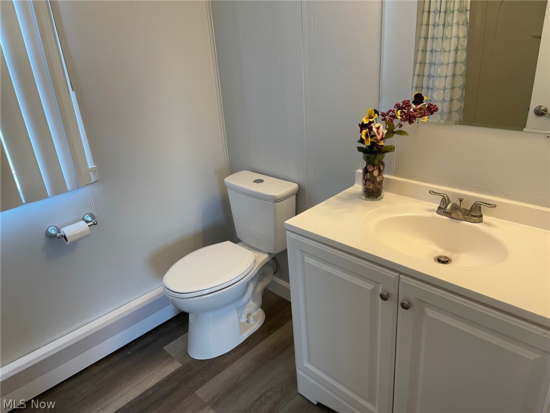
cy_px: 206
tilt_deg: -23.9
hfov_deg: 67.3
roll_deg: +5.9
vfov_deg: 53.1
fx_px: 413
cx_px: 275
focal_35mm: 26
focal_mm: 4.2
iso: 80
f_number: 1.6
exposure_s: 1/60
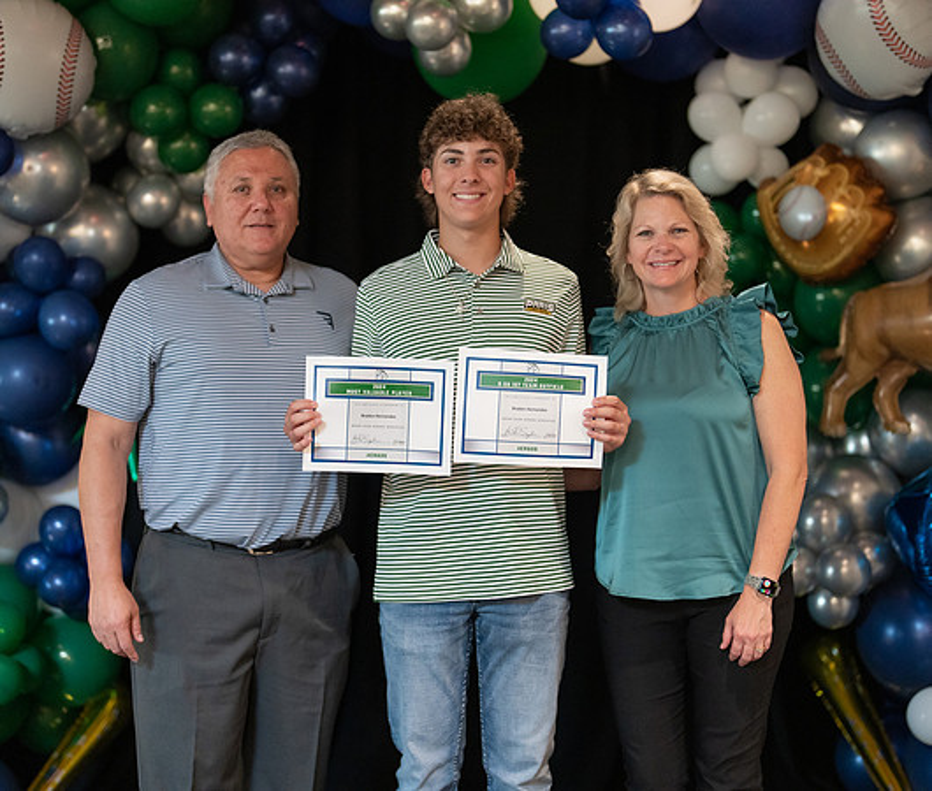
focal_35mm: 58
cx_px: 469
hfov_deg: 31.5
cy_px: 395
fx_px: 1652
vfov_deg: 26.9
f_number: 1.2
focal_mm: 50
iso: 1600
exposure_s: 1/320
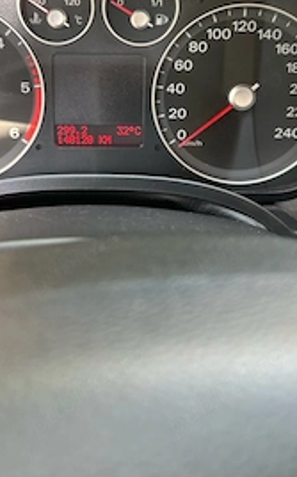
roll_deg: -0.6
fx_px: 493
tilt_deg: -32.4
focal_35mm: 38
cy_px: 135
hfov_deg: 33.4
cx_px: 123
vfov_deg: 50.0
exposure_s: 1/91
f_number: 1.78
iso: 250
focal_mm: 6.86
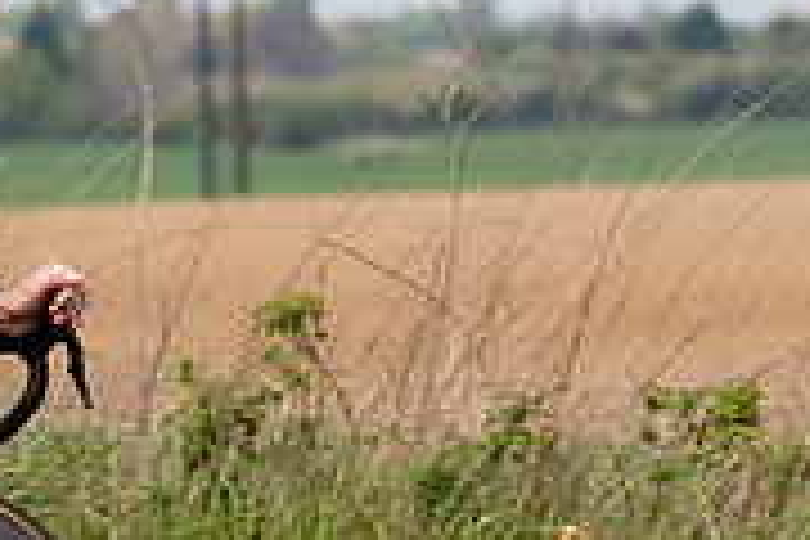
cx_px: -158
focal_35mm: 405
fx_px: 9112
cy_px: 128
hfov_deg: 5.1
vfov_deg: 3.4
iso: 125
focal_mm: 126
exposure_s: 1/1000
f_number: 4.5
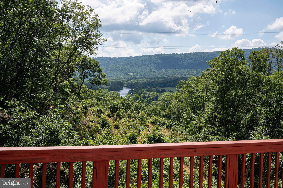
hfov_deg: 41.9
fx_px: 369
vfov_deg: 28.6
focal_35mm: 47
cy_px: 94
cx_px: 142
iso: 640
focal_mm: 47
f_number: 13
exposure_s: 1/640
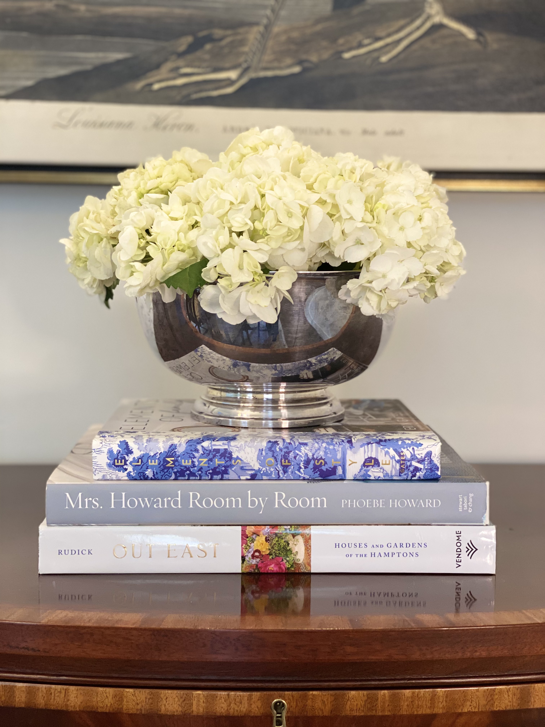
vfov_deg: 36.8
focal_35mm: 52
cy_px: 364
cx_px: 272
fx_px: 1092
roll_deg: -0.8
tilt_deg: -5.3
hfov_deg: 28.0
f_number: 2
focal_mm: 6
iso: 125
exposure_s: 1/60
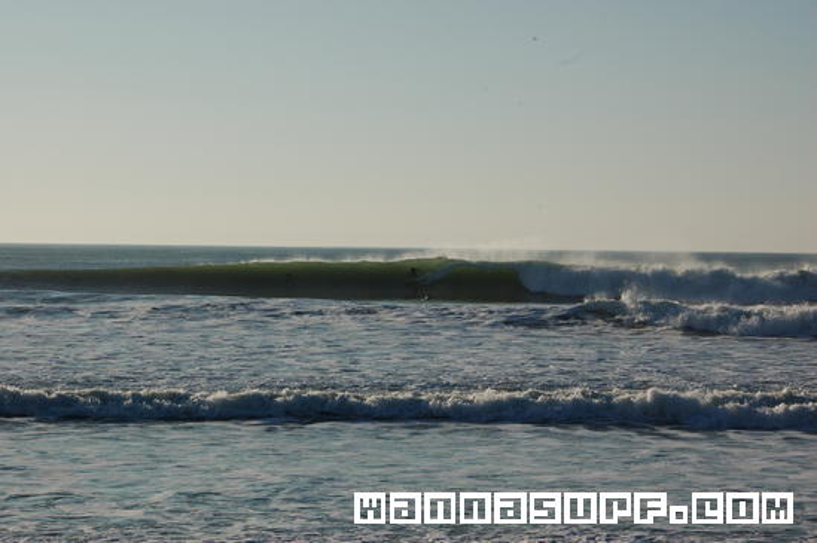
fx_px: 2381
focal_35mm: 105
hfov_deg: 19.5
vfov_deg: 13.0
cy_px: 272
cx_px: 408
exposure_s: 1/1000
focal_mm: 70
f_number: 14
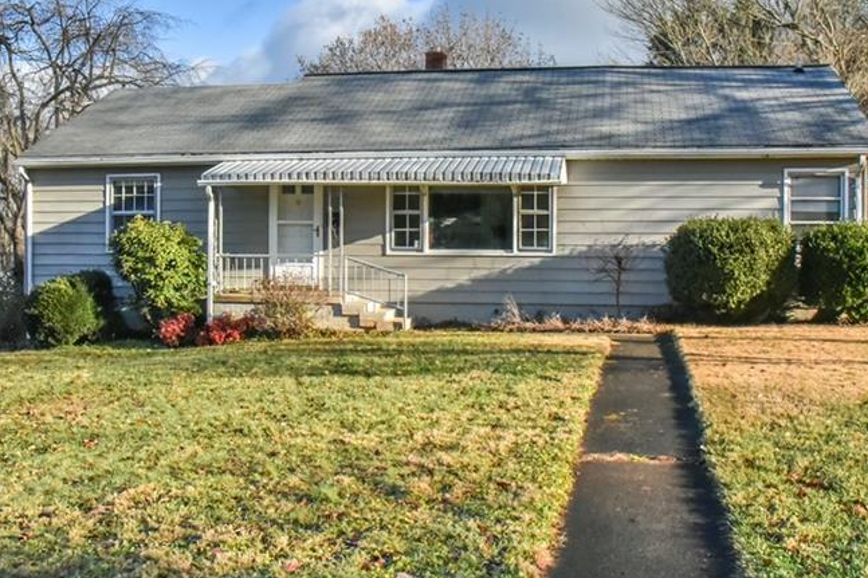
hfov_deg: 50.7
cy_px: 266
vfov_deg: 35.0
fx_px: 916
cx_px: 437
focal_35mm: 38
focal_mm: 24
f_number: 20
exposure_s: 1/400
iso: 4000
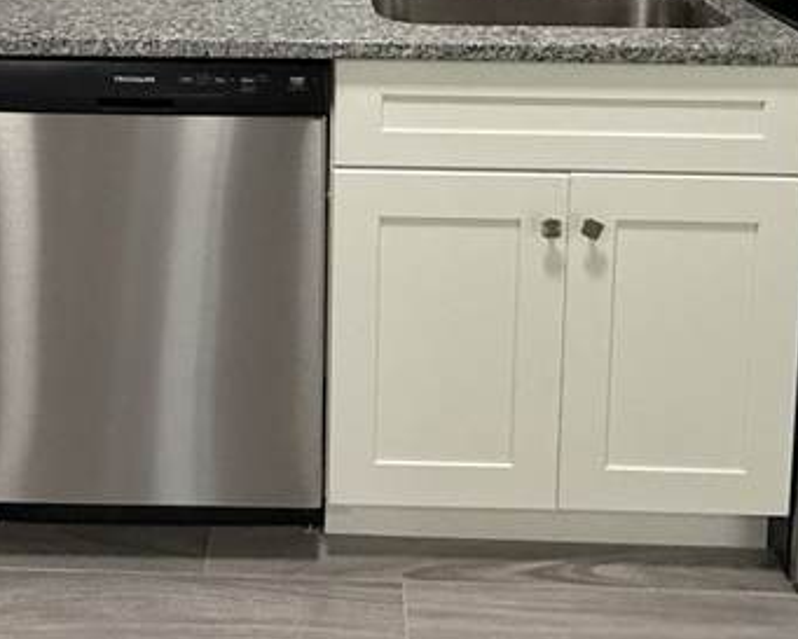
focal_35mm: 41
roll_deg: -0.5
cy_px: -147
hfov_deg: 44.6
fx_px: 969
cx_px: 328
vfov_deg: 30.4
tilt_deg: -5.4
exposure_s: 1/120
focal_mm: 2.22
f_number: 2.2
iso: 320
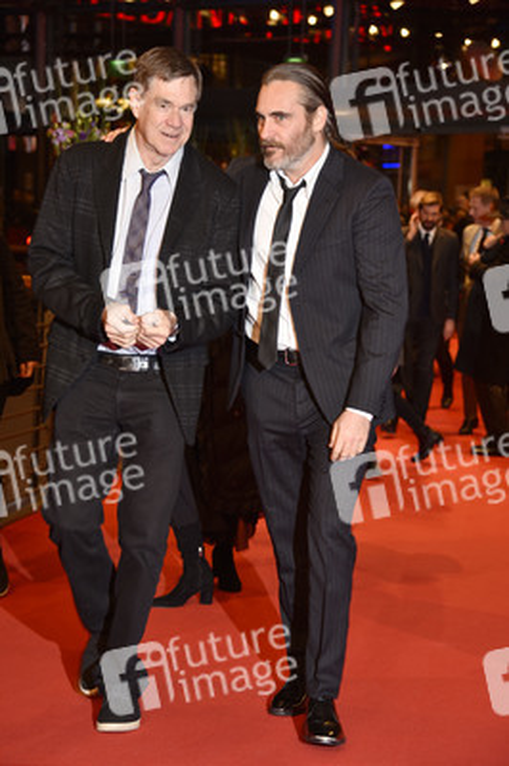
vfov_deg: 22.6
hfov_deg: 15.2
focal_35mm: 90
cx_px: 254
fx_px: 1912
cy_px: 383
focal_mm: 90
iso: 500
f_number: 5.6
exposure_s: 1/80
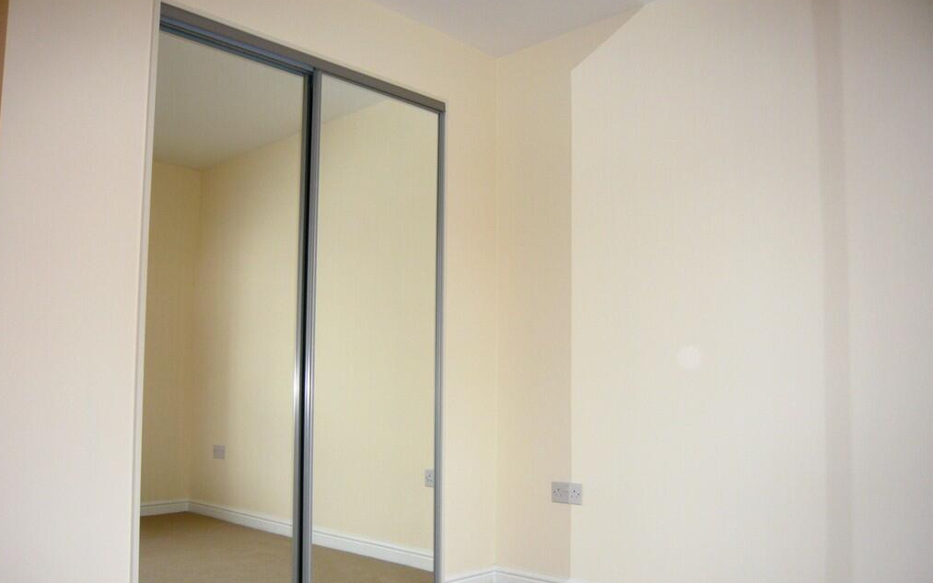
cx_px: 464
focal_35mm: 30
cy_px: 327
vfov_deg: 41.8
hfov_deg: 62.9
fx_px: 763
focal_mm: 4.6
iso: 100
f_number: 2.8
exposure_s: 1/30
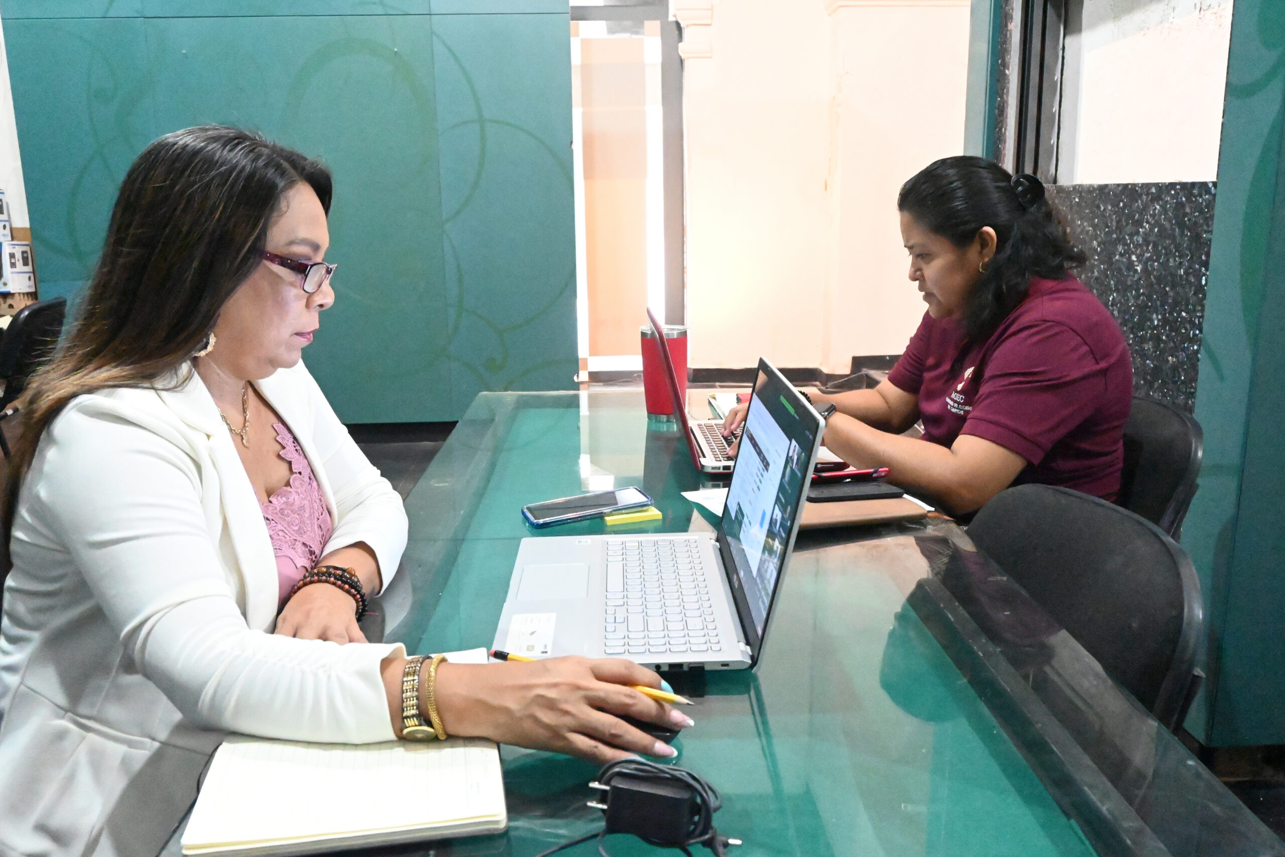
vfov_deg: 43.6
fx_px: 1071
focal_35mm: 30
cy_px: 428
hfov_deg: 61.9
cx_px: 642
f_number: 6.3
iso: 22800
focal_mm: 20
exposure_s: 1/30
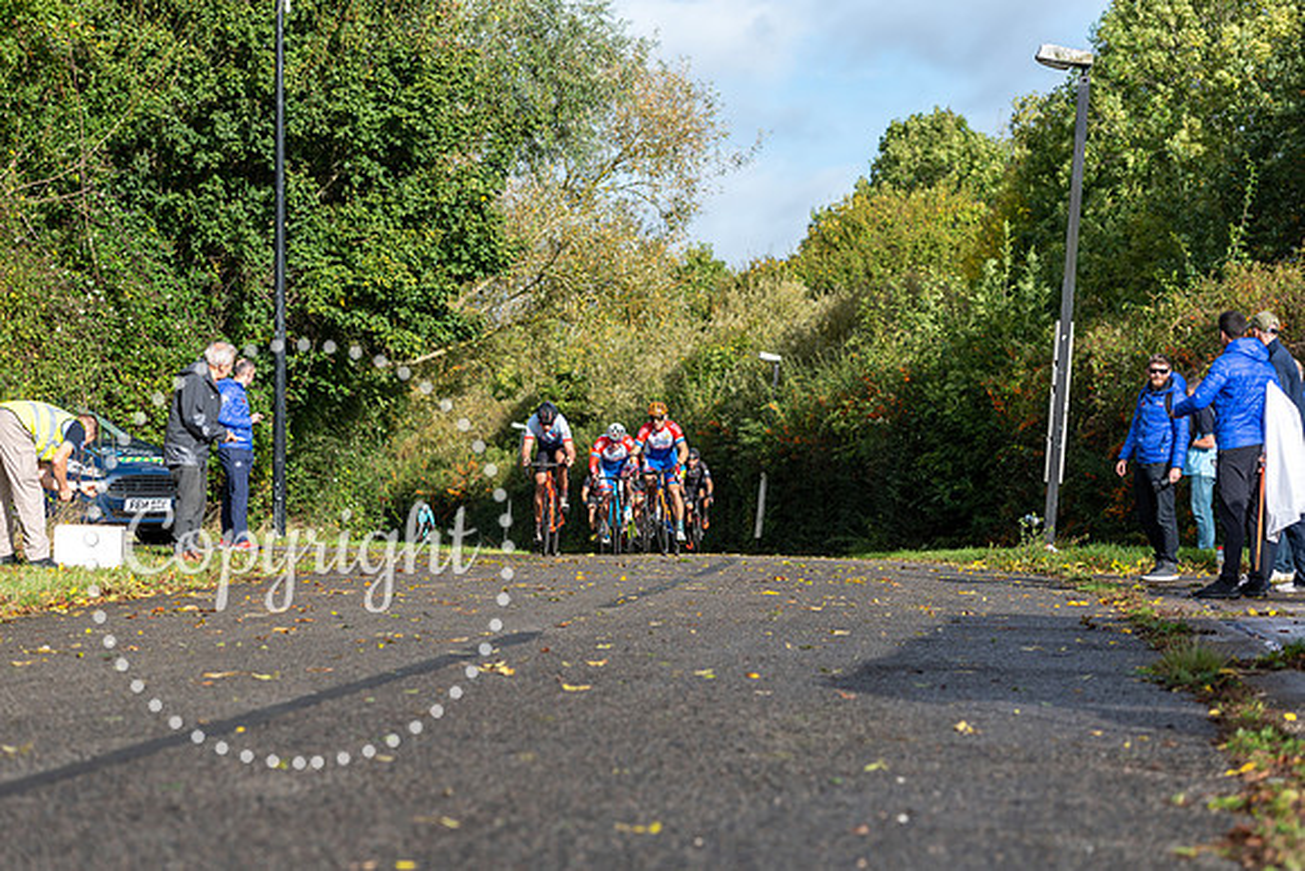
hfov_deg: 23.6
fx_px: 3118
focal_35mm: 86
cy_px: 436
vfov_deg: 15.9
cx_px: 652
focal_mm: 86
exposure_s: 1/1600
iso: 200
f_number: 4
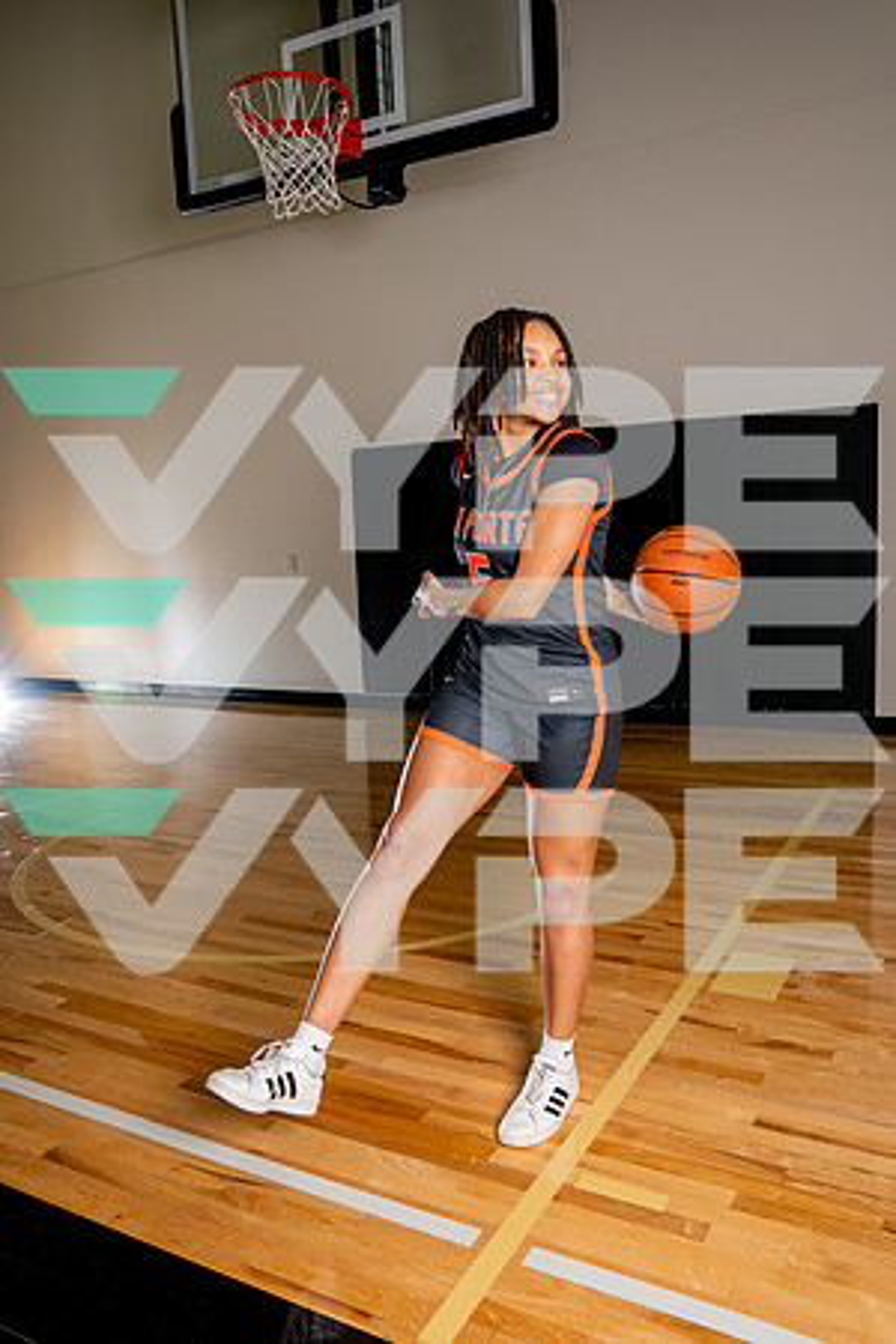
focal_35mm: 28
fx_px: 1034
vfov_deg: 66.0
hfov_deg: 46.8
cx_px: 448
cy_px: 672
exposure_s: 1/200
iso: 640
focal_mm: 27.7
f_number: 7.1
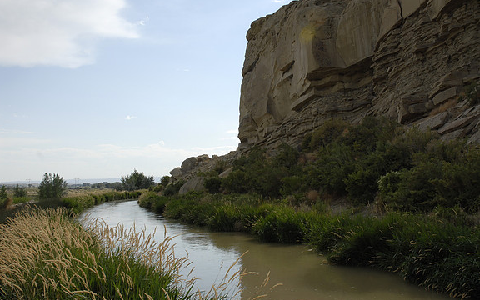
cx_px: 239
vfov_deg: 34.4
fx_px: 484
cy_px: 147
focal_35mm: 37
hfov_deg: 52.7
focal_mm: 24
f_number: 10
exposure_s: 1/160
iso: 100
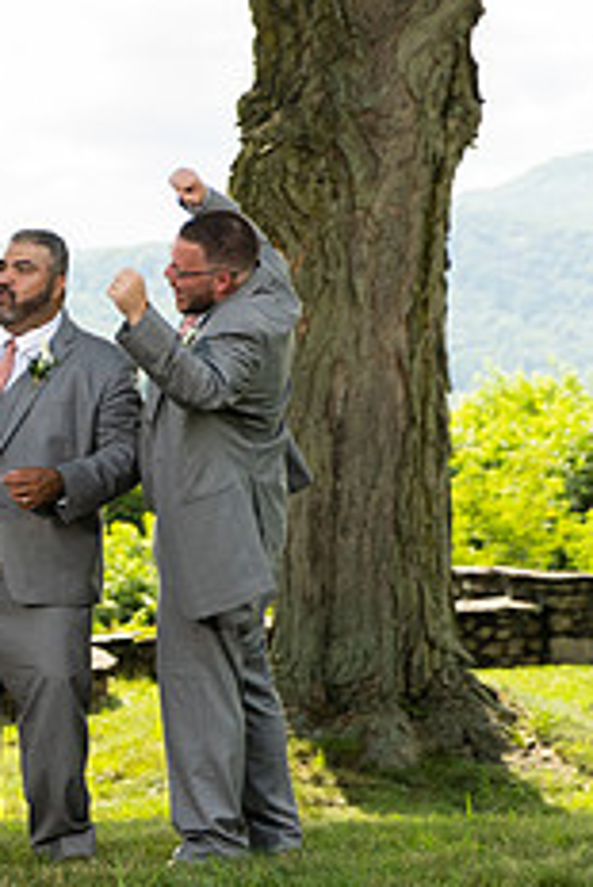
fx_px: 3380
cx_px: -378
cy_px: 327
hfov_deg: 9.6
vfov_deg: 14.9
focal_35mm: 137
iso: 1000
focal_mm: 53
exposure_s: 1/4000
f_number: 2.8
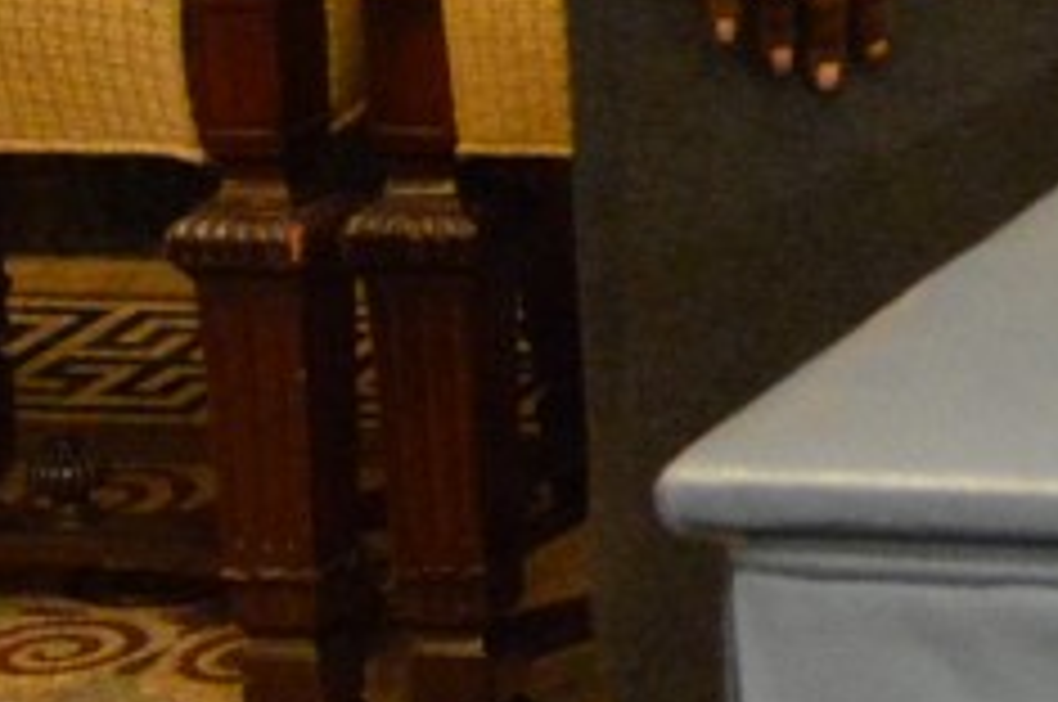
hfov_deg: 7.6
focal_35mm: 249
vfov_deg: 5.4
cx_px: 2674
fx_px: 7308
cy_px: -729
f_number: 4
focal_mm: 24
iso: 3200
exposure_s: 1/30
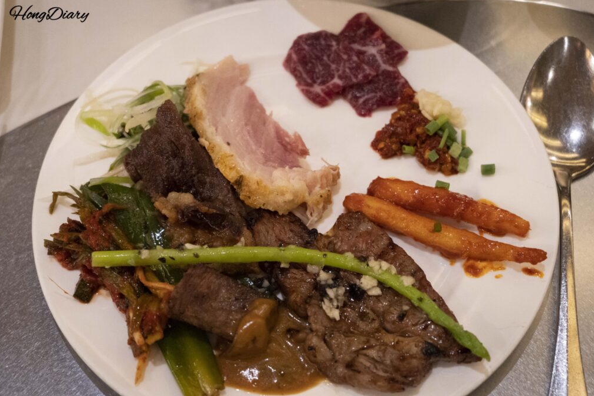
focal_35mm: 61
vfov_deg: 22.3
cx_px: 297
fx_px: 1007
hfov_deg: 32.9
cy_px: 197
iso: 12800
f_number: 5.6
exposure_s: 1/160
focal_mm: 60
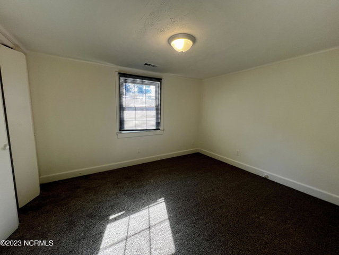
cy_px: 128
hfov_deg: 106.1
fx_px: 127
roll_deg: -0.5
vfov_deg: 90.0
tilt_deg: -7.2
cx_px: 170
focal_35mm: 13
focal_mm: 1.57
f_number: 1.8
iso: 80
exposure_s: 1/120
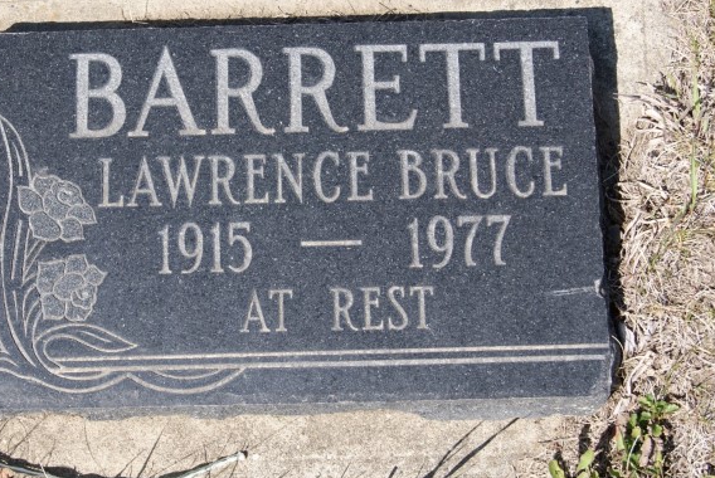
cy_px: 192
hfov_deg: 27.3
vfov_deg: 18.4
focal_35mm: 74
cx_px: 282
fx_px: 1471
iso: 100
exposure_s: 1/160
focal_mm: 40
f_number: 8
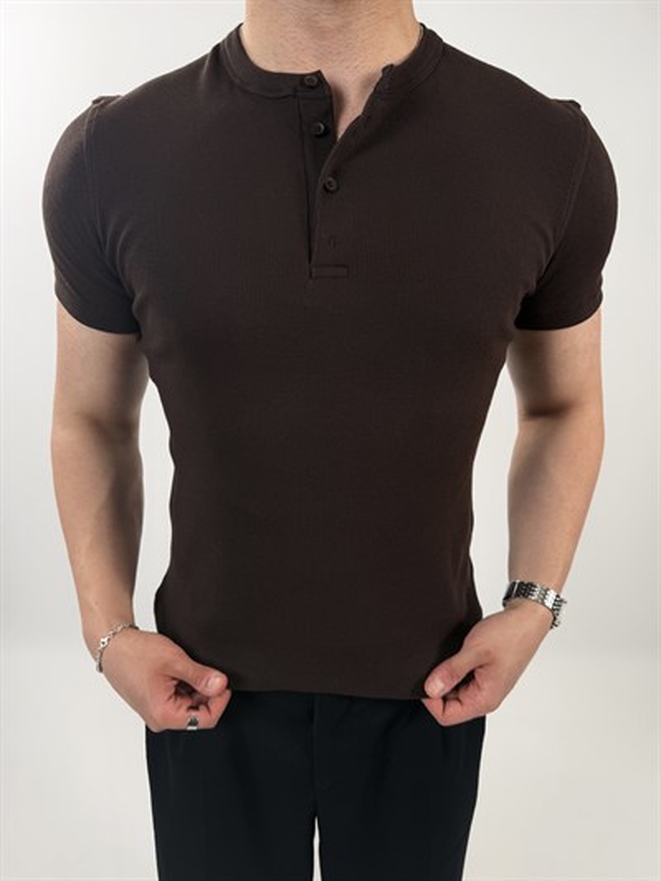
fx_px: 611
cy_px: 440
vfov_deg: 71.6
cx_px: 330
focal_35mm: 24
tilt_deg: -17.5
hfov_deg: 56.8
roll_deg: -0.7
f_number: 1.78
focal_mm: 6.76
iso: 80
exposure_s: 1/177
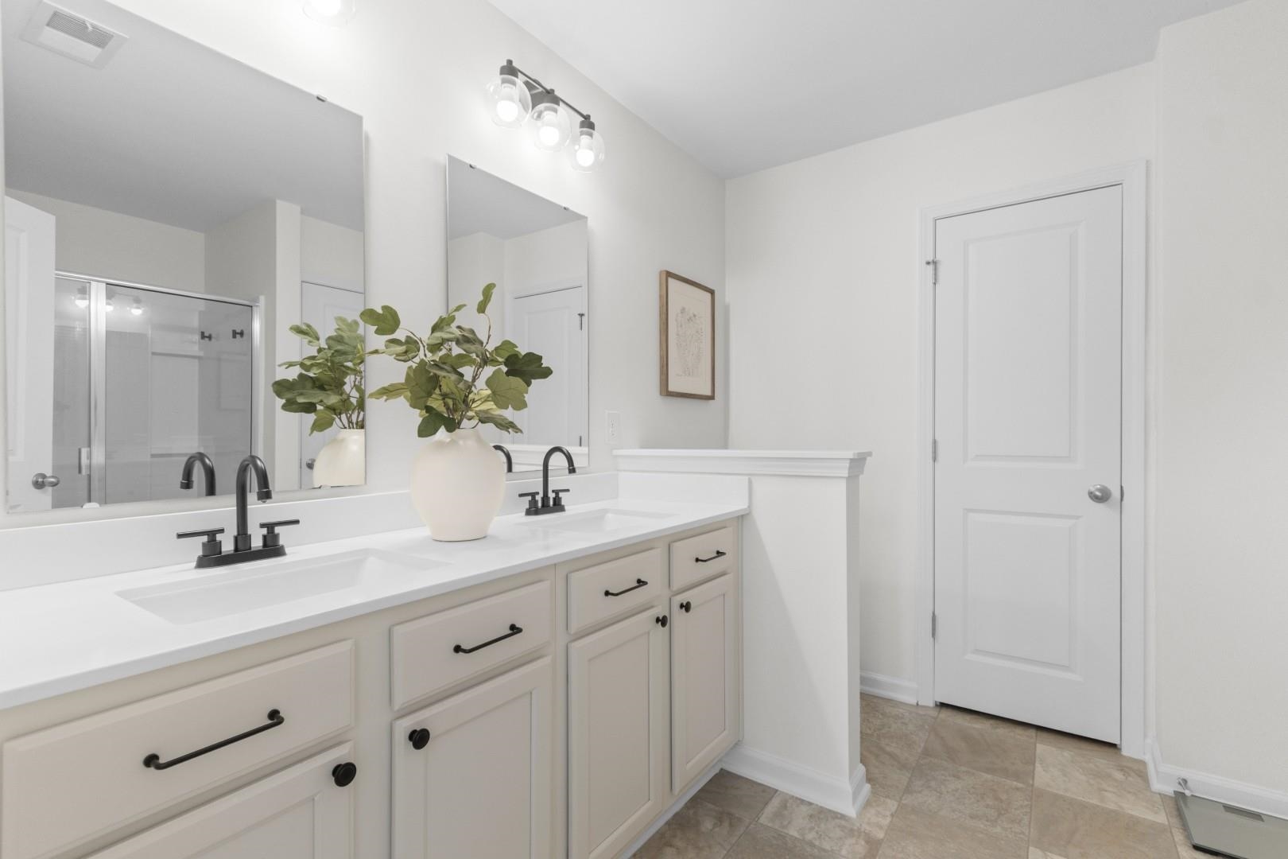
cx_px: 644
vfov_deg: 77.3
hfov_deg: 100.4
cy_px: 430
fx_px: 537
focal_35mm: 15
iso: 100
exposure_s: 1/1.25
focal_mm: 10
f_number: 4.5
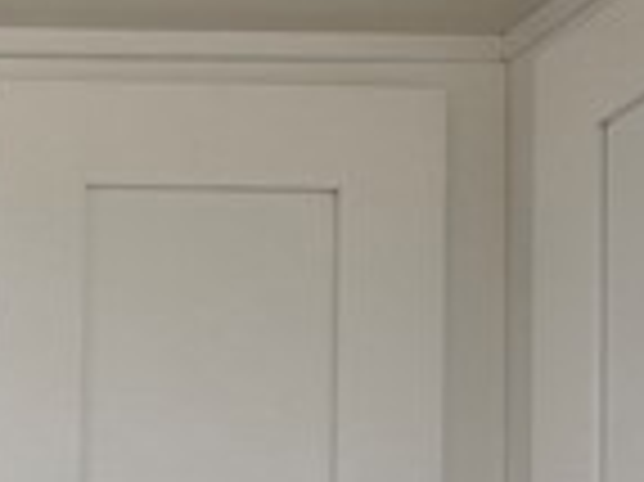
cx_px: -1067
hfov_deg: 10.0
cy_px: 1072
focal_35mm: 165
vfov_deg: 8.4
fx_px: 3067
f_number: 1.7
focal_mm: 6.3
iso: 40
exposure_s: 1/120
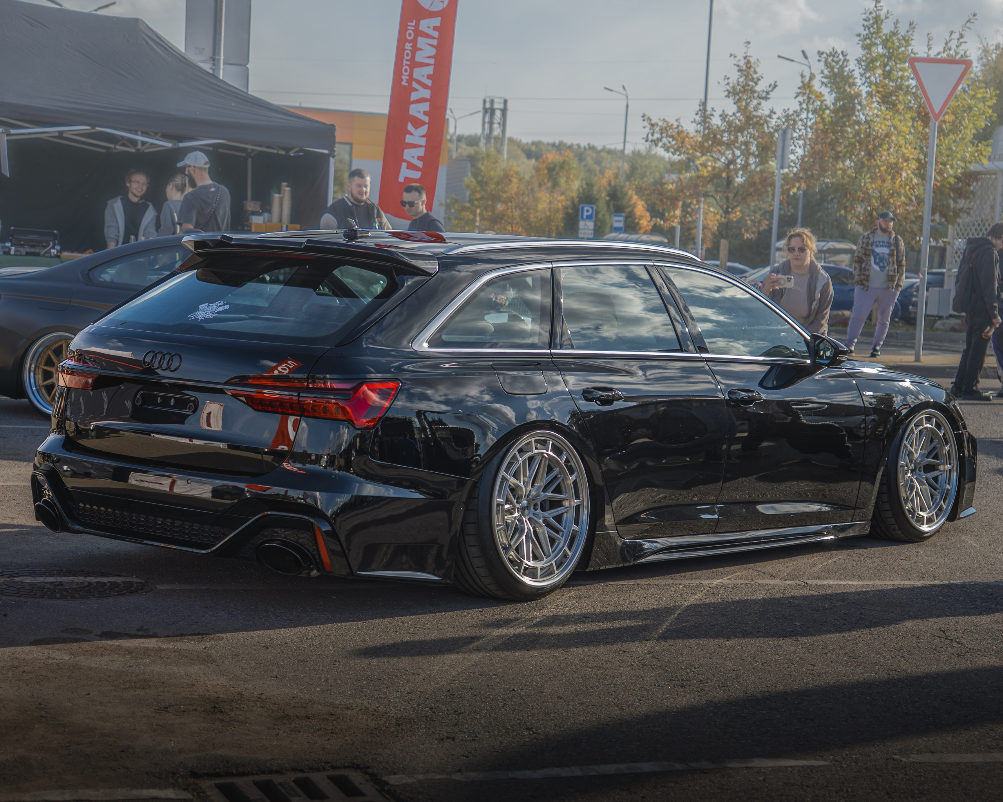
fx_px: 2097
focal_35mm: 71
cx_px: 512
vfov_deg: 21.7
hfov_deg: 26.9
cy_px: 401
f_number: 2.8
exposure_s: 1/1000
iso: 100
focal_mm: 35.3
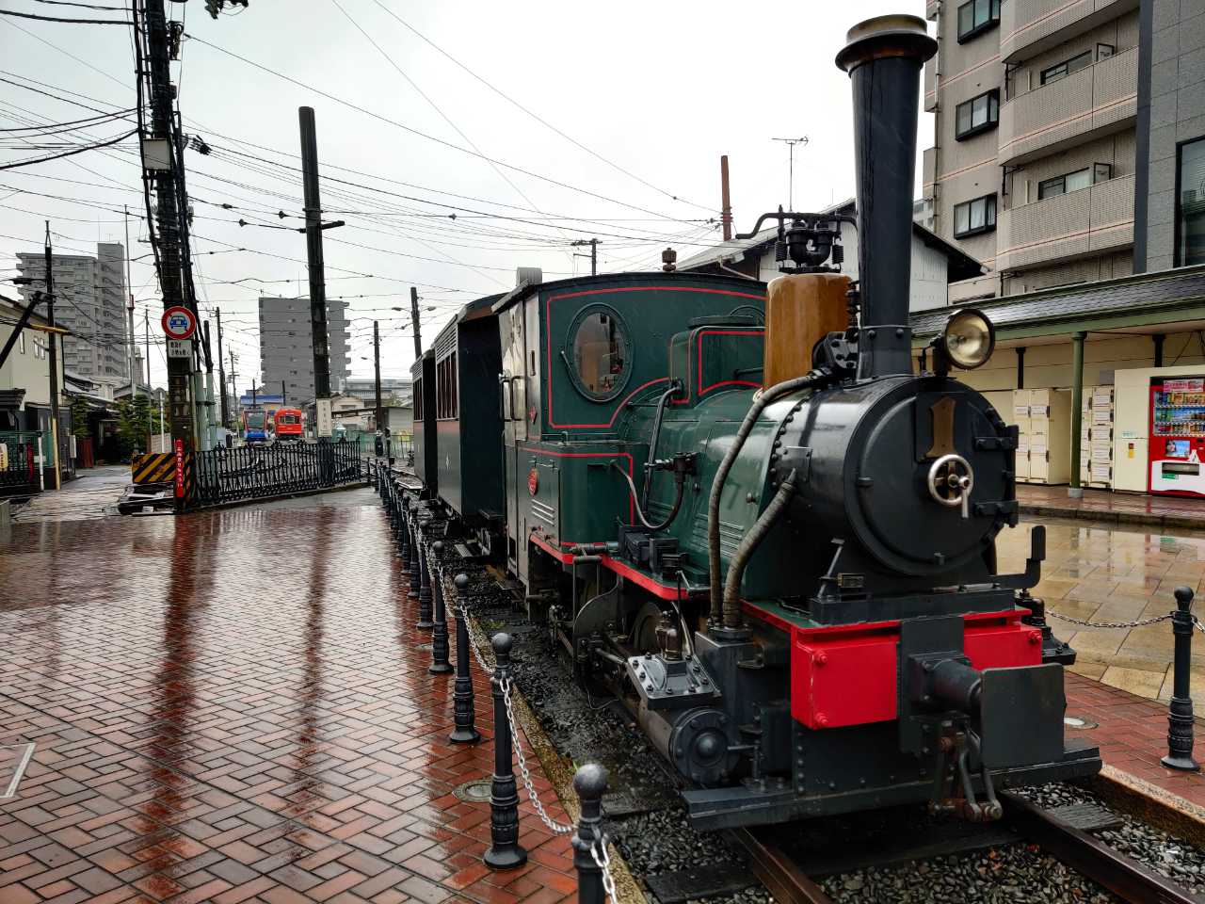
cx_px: 602
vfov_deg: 51.4
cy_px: 452
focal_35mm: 27
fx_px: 940
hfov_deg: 65.3
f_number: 1.6
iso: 100
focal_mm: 4.8
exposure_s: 1/303
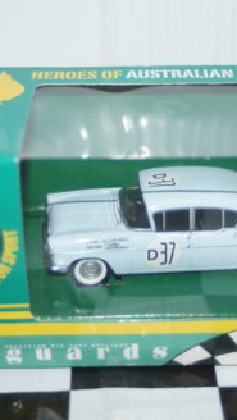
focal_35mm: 84
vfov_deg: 25.3
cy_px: 208
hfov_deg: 14.4
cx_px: 140
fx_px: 934
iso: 160
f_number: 4
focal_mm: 35
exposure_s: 1/160
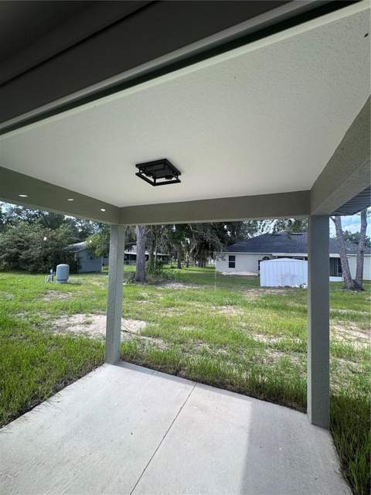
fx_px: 200
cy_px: 248
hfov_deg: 85.7
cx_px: 186
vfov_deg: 102.1
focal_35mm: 14
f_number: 2.2
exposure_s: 1/327
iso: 40
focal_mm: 2.22
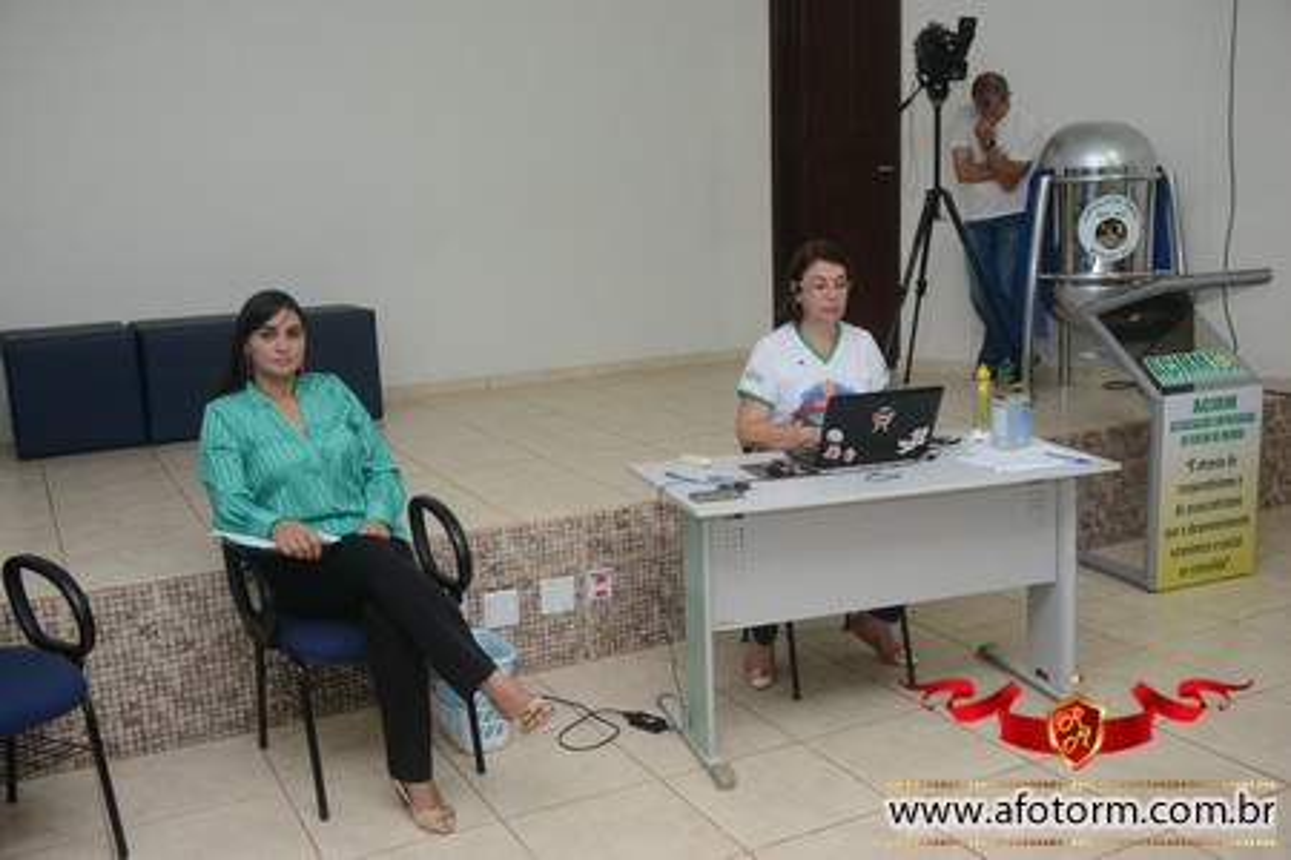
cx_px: 646
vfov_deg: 36.9
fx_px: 1291
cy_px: 430
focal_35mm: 36
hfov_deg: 53.1
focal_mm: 24
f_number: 5
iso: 1600
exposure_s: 1/125
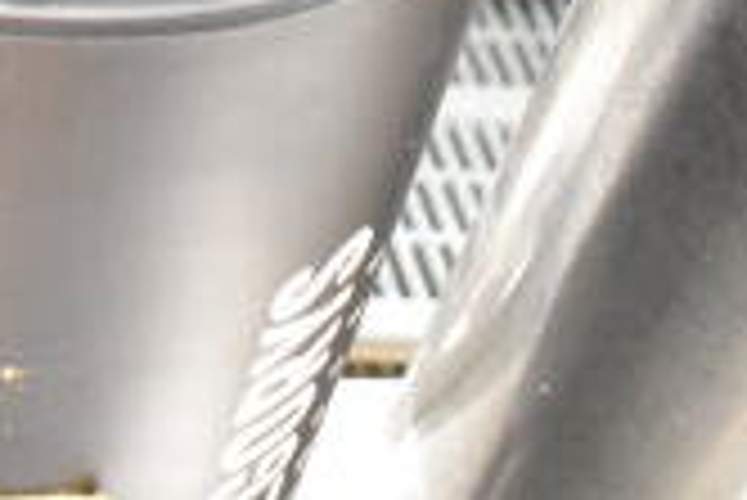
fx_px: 2056
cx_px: -513
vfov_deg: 13.3
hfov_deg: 17.5
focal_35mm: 99
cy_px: -155
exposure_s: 1/30
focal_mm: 18
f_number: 3.5
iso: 3600
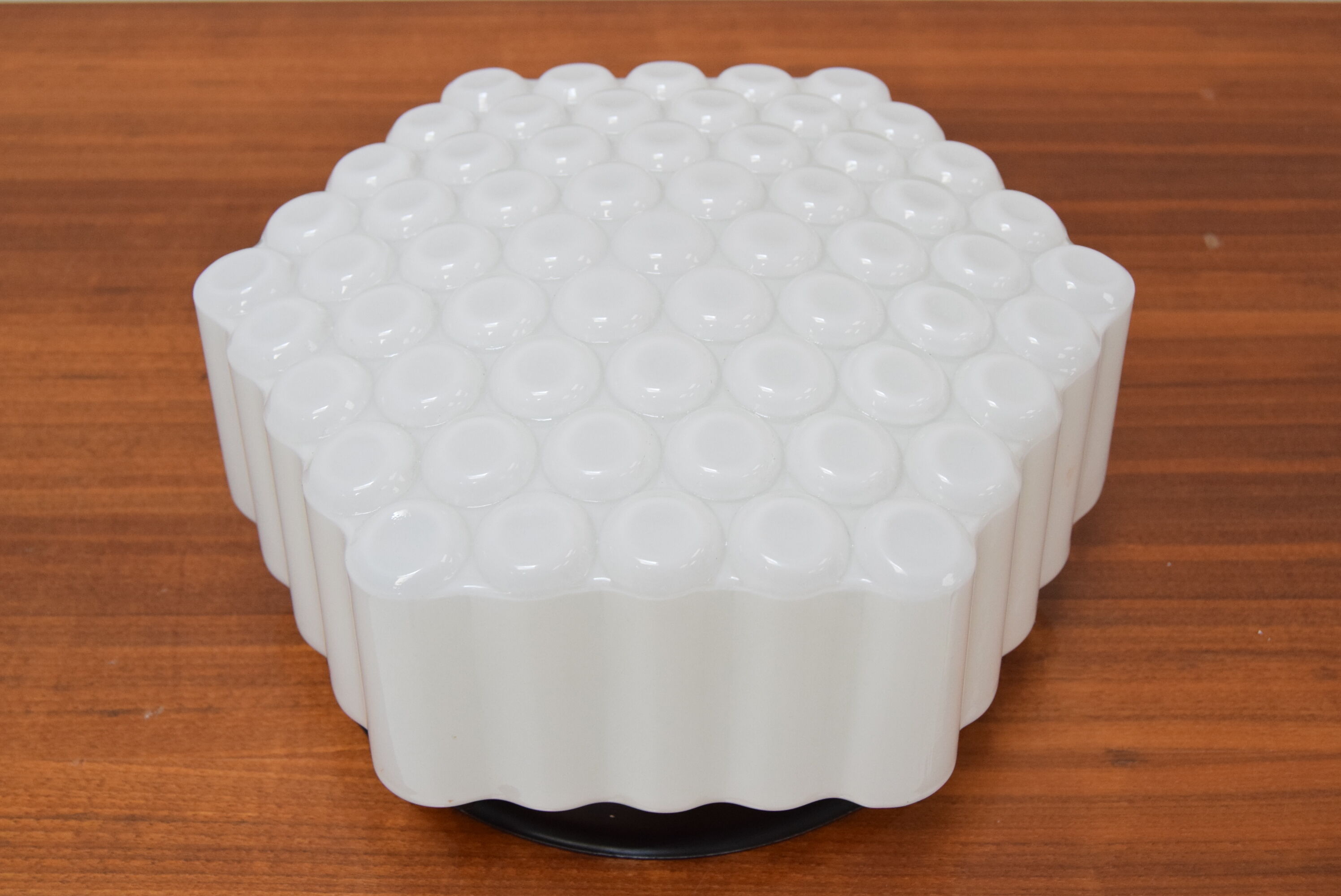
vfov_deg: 31.9
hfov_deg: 46.4
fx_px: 1566
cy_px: 448
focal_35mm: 42
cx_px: 670
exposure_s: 1/160
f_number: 6.3
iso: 1600
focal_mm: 28
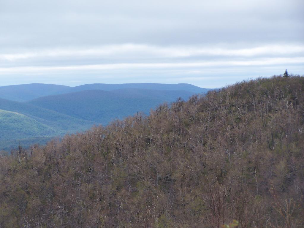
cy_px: 114
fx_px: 1221
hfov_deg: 14.2
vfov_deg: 10.7
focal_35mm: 139
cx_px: 152
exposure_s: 1/640
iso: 80
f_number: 3.2
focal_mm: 23.1
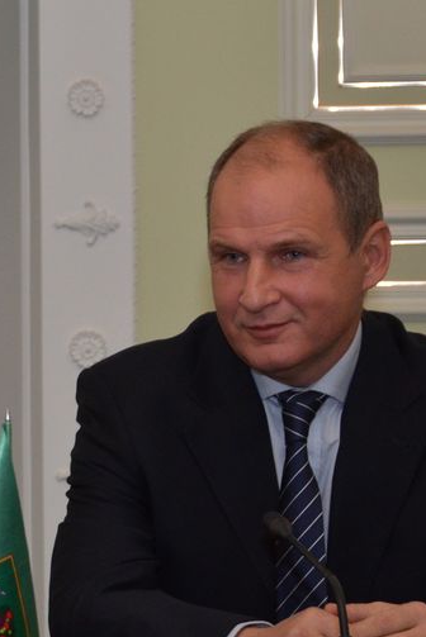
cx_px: -255
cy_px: 313
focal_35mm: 187
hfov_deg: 7.2
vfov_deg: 11.0
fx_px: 3321
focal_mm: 45
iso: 800
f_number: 4.8
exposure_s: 1/250
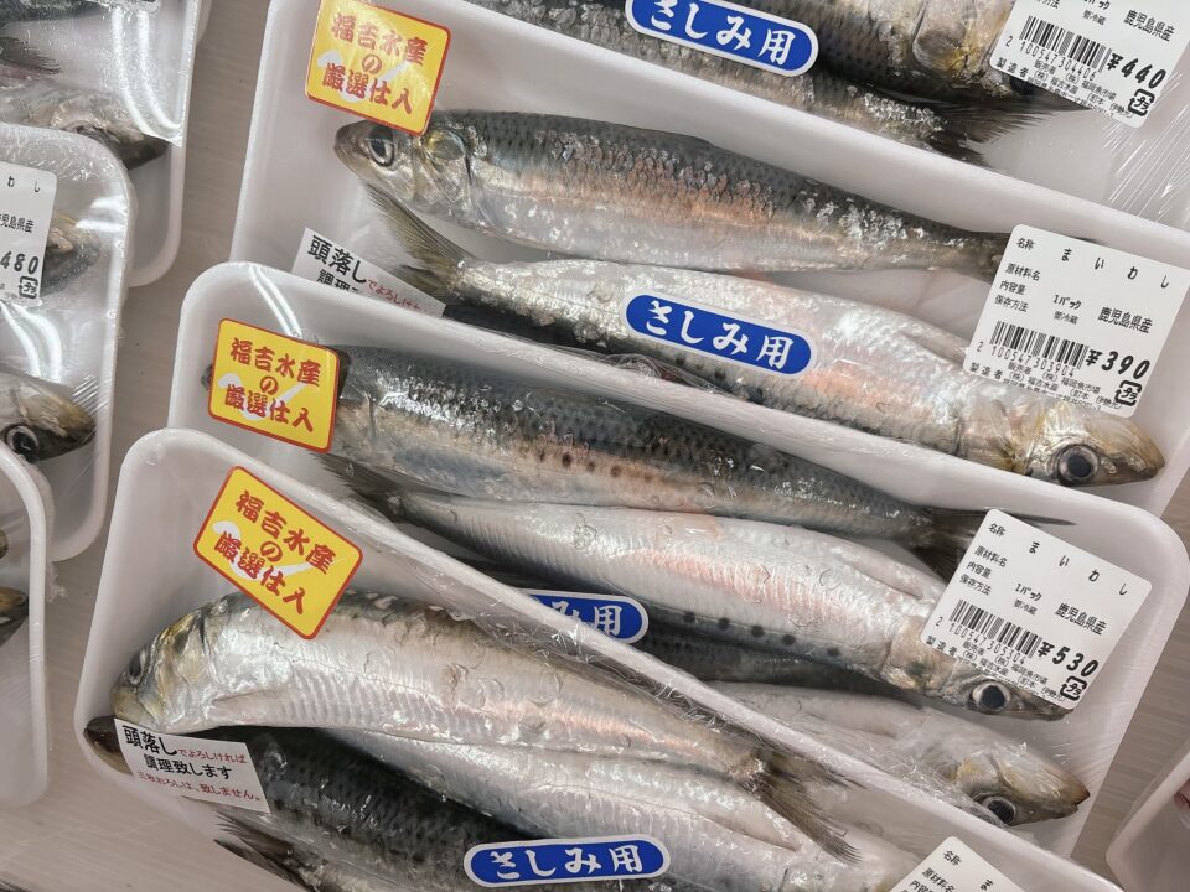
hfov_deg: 67.3
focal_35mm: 26
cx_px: 595
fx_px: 894
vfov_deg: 53.1
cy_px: 446
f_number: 1.6
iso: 125
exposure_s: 1/120
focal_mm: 5.96
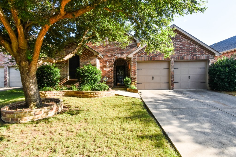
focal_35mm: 16
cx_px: 118
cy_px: 78
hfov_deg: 95.0
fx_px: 108
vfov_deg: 72.1
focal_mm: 11
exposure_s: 1/100
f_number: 16
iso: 400
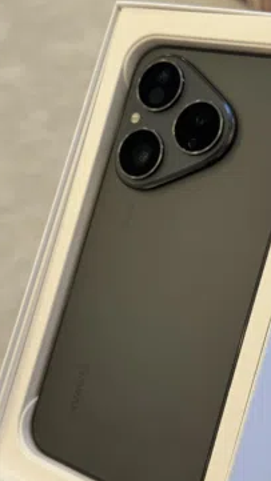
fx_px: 741
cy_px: 241
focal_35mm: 58
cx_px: 146
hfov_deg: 20.7
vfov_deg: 36.0
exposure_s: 1/72
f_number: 1.78
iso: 125
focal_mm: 6.76
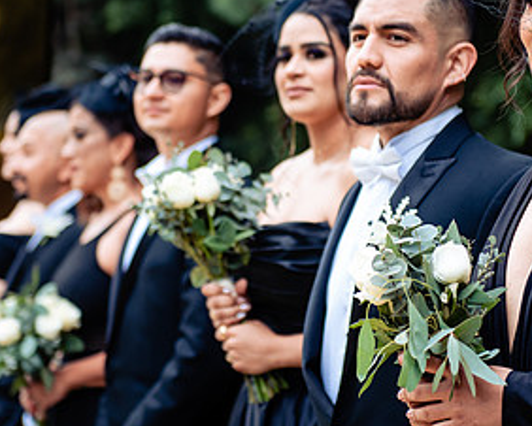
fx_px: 2127
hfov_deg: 14.3
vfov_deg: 11.4
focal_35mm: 135
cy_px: 163
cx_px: 302
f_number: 2.8
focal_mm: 70
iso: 320
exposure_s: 1/160
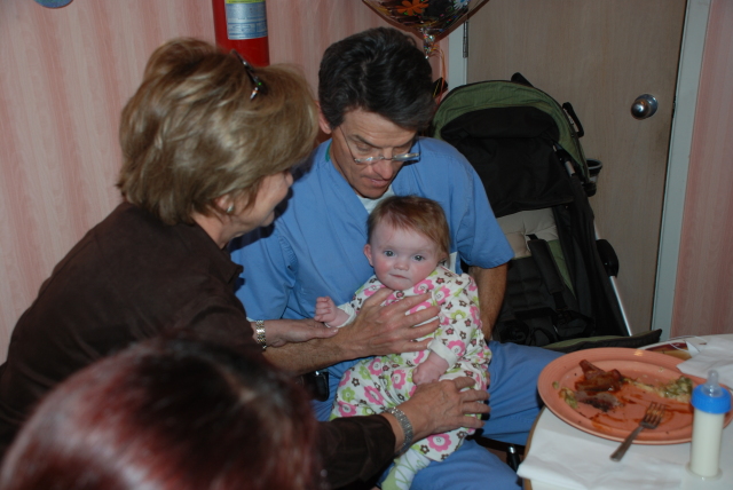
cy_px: 245
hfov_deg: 46.4
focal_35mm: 42
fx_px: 856
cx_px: 366
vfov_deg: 32.0
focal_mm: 28
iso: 200
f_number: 4
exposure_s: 1/60
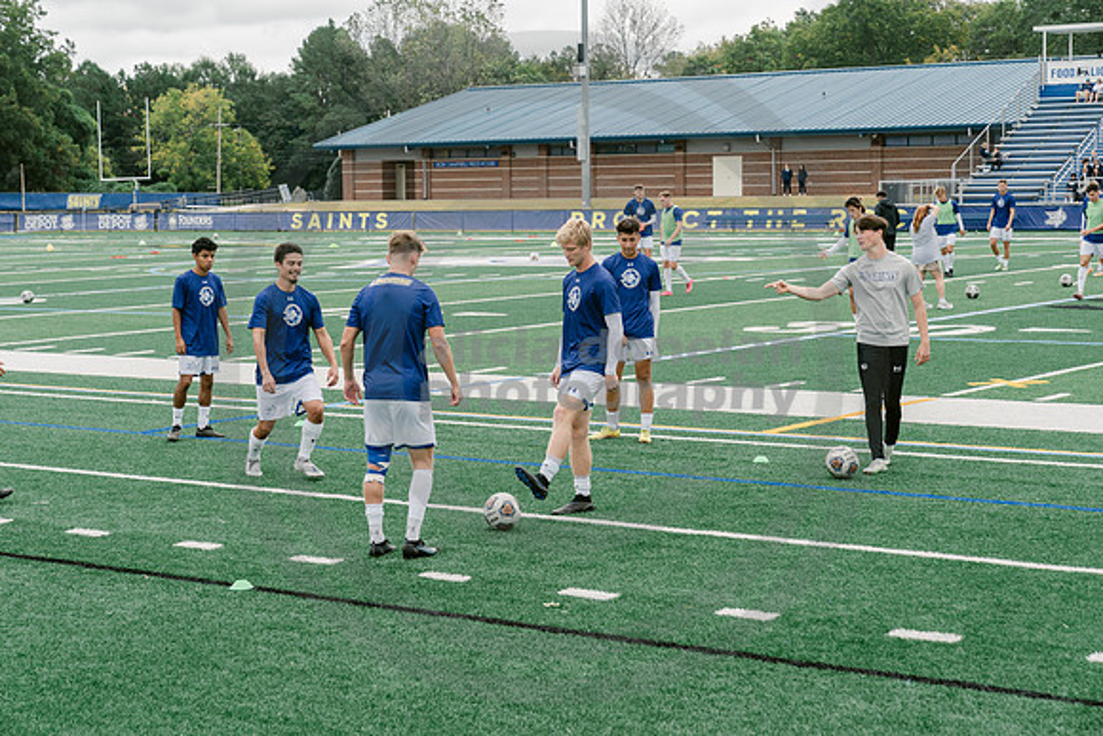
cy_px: 368
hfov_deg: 28.8
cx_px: 552
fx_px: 2145
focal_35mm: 70
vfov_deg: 19.5
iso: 400
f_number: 5.6
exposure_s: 1/320
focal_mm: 70
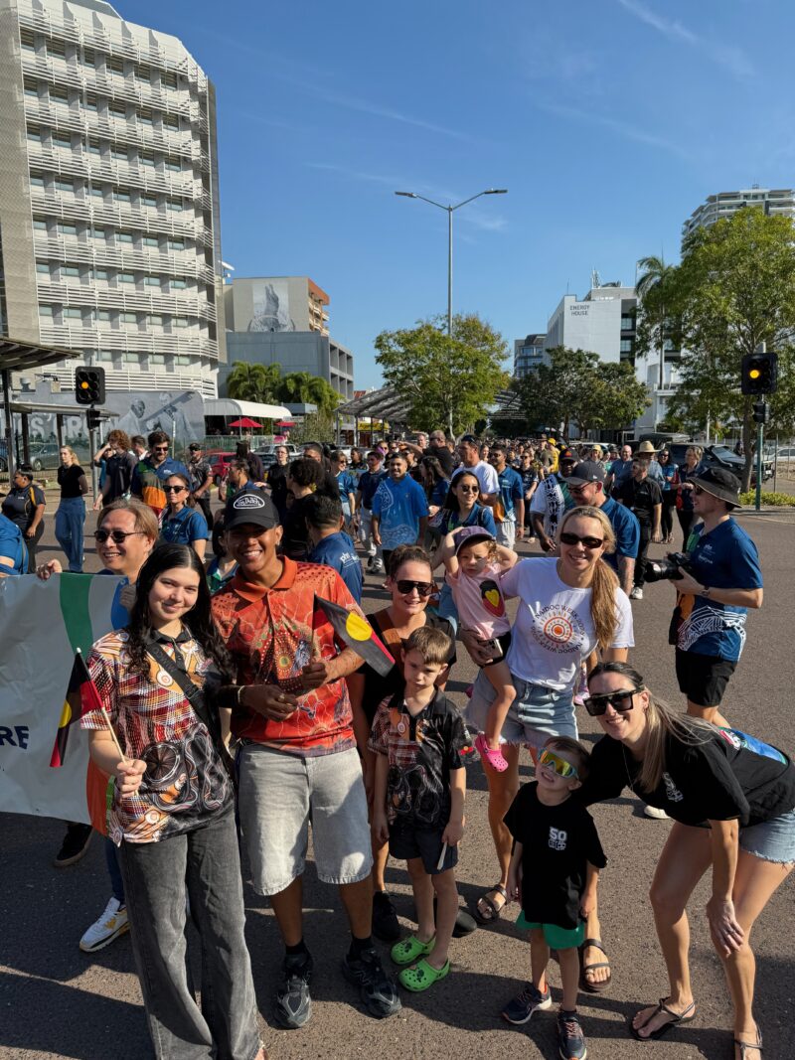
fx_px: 735
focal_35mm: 24
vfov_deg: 71.6
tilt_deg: -6.2
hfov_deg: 56.8
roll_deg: +0.7
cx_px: 398
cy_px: 530
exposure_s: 1/1949
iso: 80
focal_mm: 6.76
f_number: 1.78
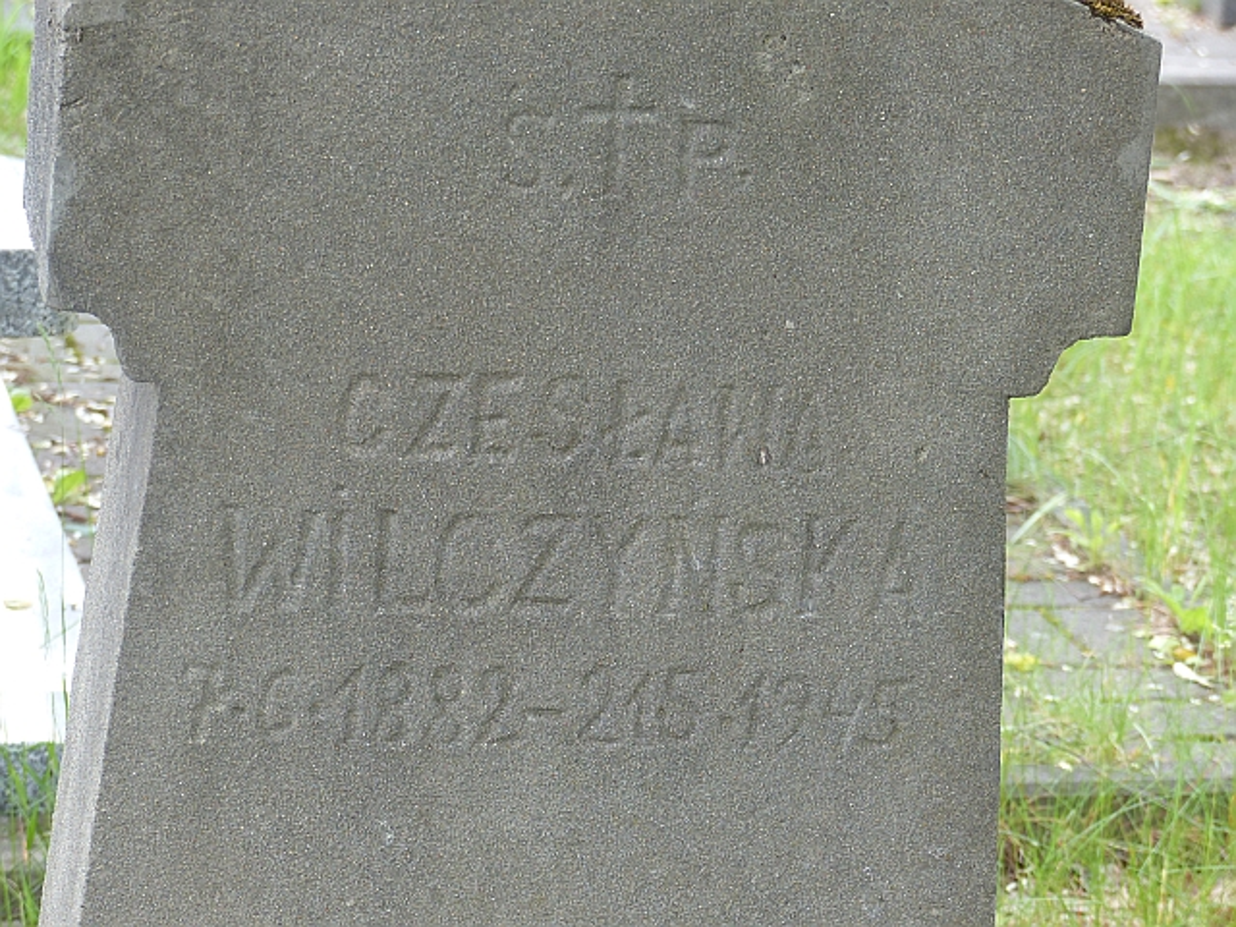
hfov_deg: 14.8
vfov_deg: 11.1
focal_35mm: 133
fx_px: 4749
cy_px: 464
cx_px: 618
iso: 100
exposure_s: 1/100
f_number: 2.8
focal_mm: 23.9
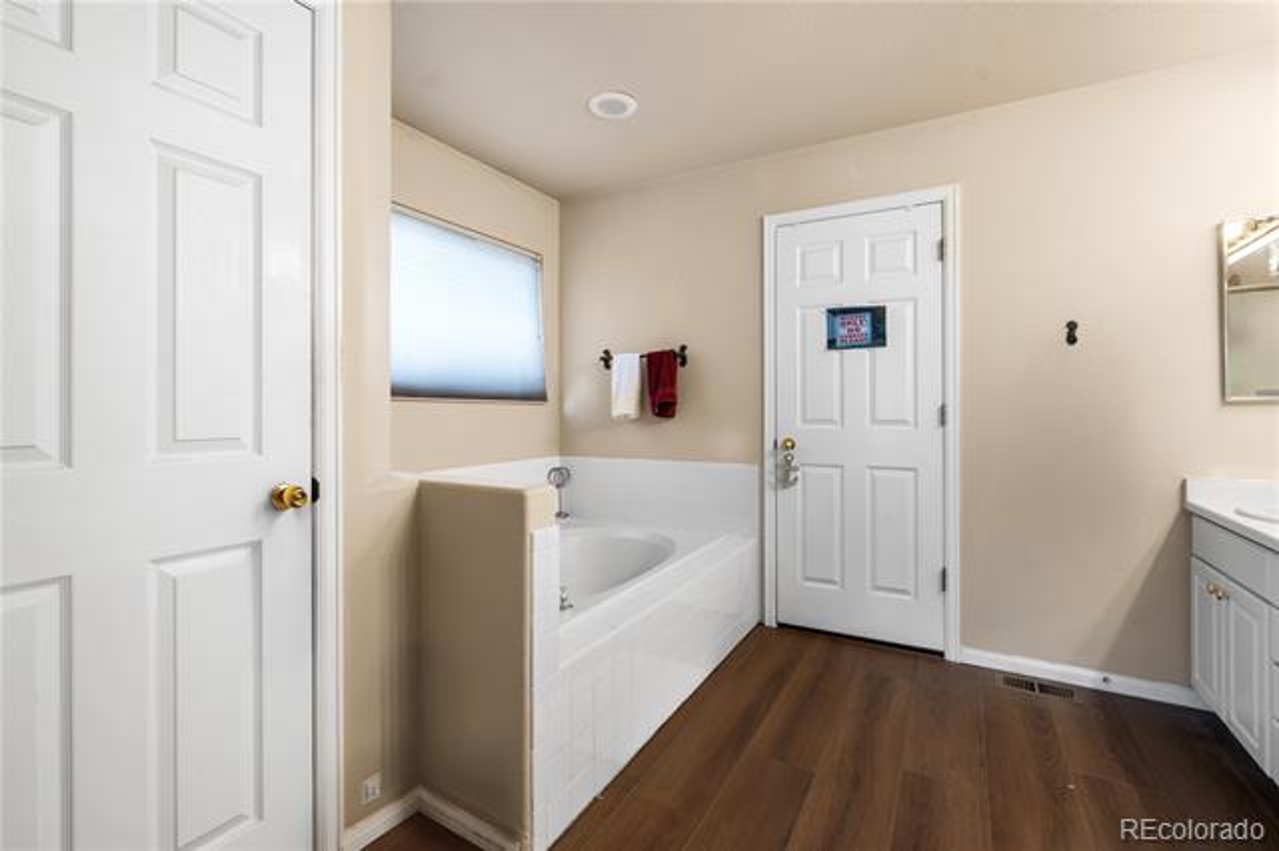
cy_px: 426
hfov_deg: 96.8
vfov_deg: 73.7
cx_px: 640
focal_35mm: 16
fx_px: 568
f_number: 8
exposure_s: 1/2.5
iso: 320
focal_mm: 16
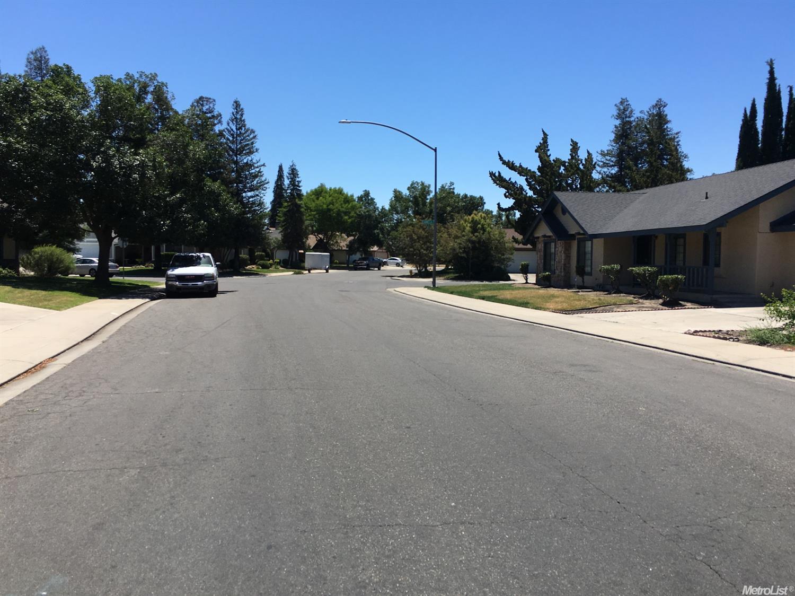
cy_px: 298
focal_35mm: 29
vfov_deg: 48.2
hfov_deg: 61.7
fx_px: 666
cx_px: 398
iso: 25
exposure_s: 1/1876
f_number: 2.2
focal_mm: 4.15
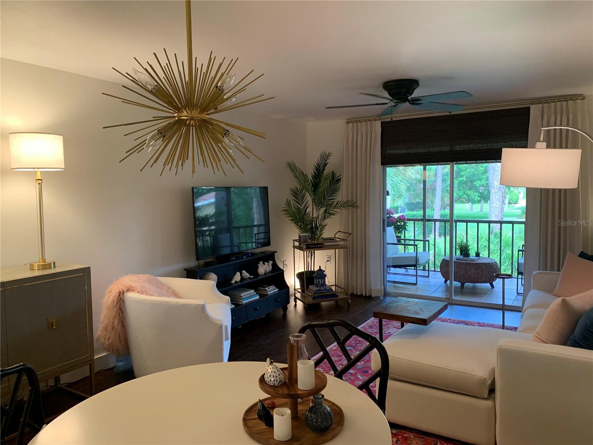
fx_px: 445
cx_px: 296
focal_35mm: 26
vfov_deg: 53.1
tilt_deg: -3.3
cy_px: 222
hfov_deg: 67.3
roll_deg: -0.5
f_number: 1.8
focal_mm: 4.25
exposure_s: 1/60
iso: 125
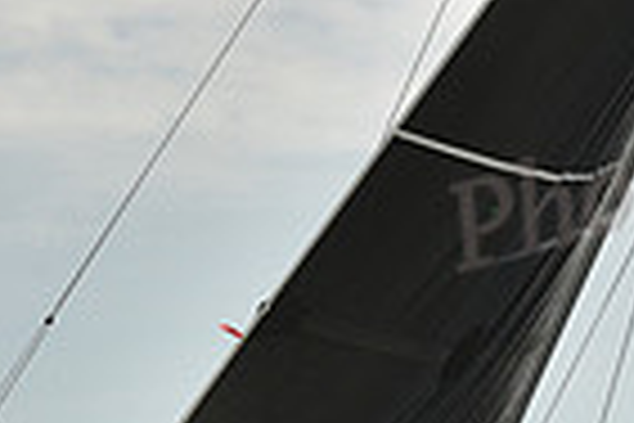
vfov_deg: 4.7
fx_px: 5054
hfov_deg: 7.2
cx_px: 220
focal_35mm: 287
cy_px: 866
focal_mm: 70
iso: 250
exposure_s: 1/800
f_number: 10
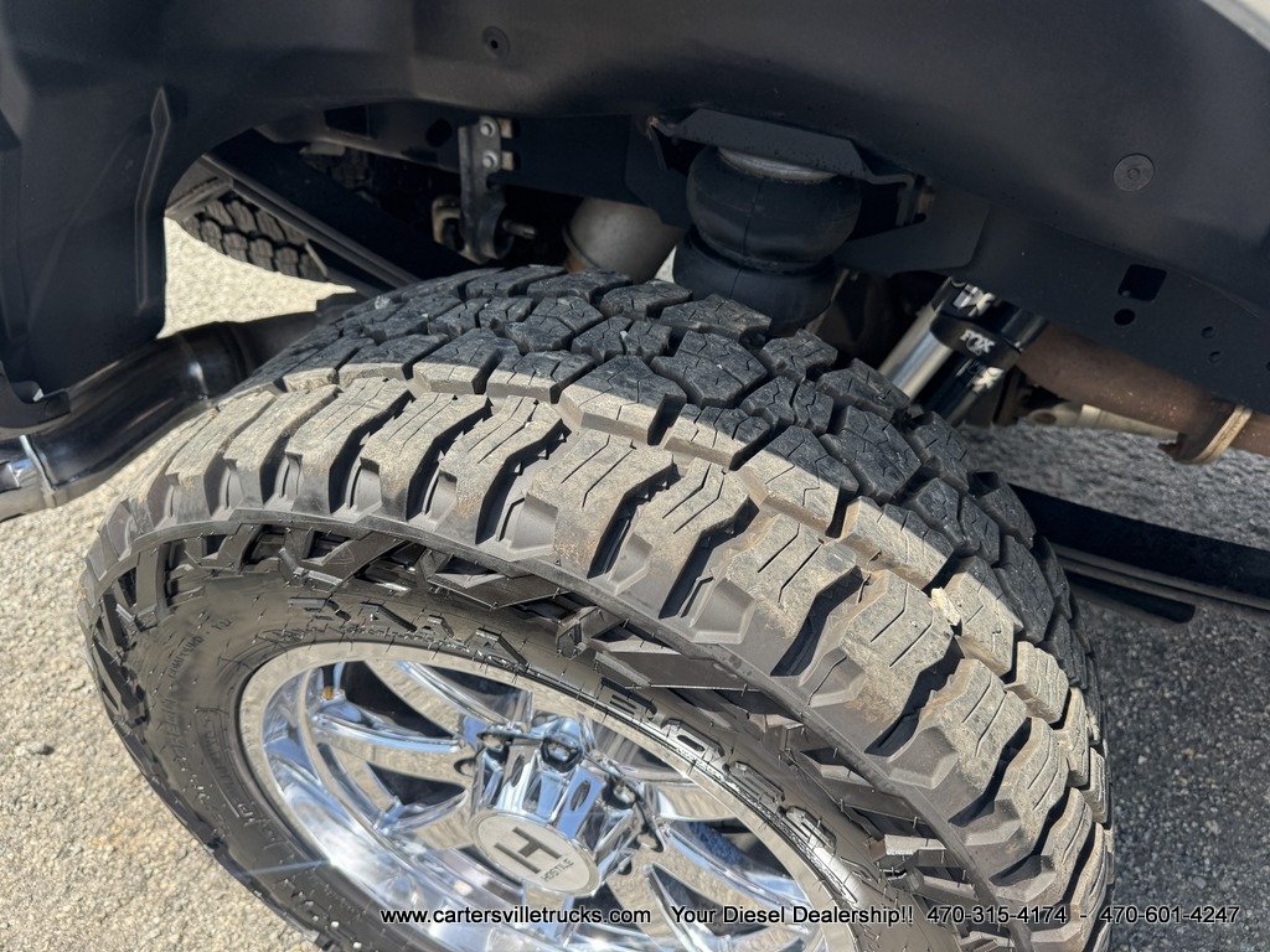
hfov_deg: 71.6
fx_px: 881
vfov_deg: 56.8
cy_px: 476
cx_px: 635
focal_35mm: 24
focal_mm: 6.76
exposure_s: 1/938
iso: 80
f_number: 1.78
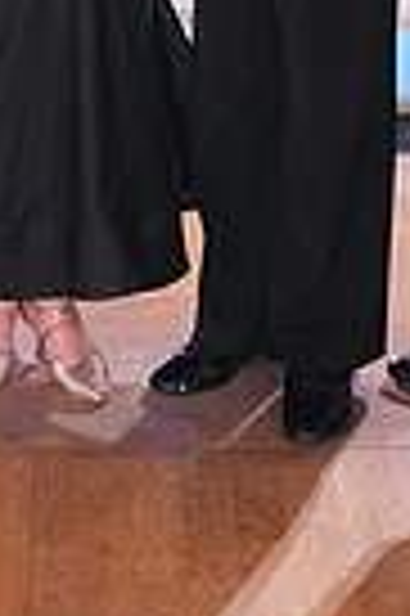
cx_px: 137
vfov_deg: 13.0
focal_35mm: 144
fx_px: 2466
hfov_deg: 9.5
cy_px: -463
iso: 2000
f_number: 4
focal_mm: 34
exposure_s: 1/400
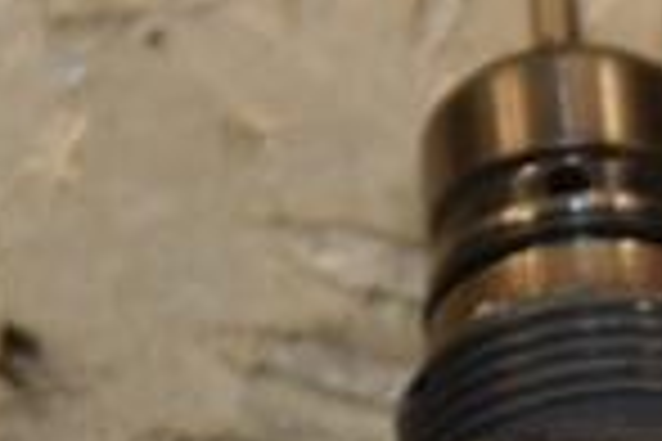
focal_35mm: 550
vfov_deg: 2.5
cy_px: 644
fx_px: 10113
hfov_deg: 3.7
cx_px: 1076
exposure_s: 1/200
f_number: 6.3
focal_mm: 90
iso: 800
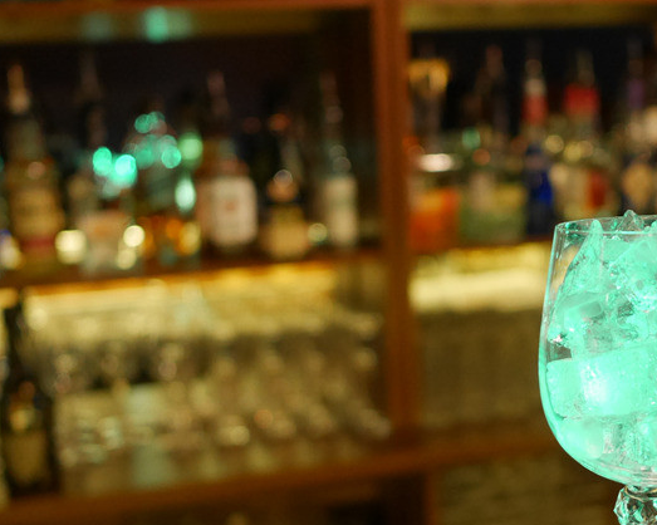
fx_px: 1088
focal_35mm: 56
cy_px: 452
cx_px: 363
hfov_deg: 33.6
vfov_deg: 26.4
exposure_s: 1/60
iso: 2000
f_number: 1.7
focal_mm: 15
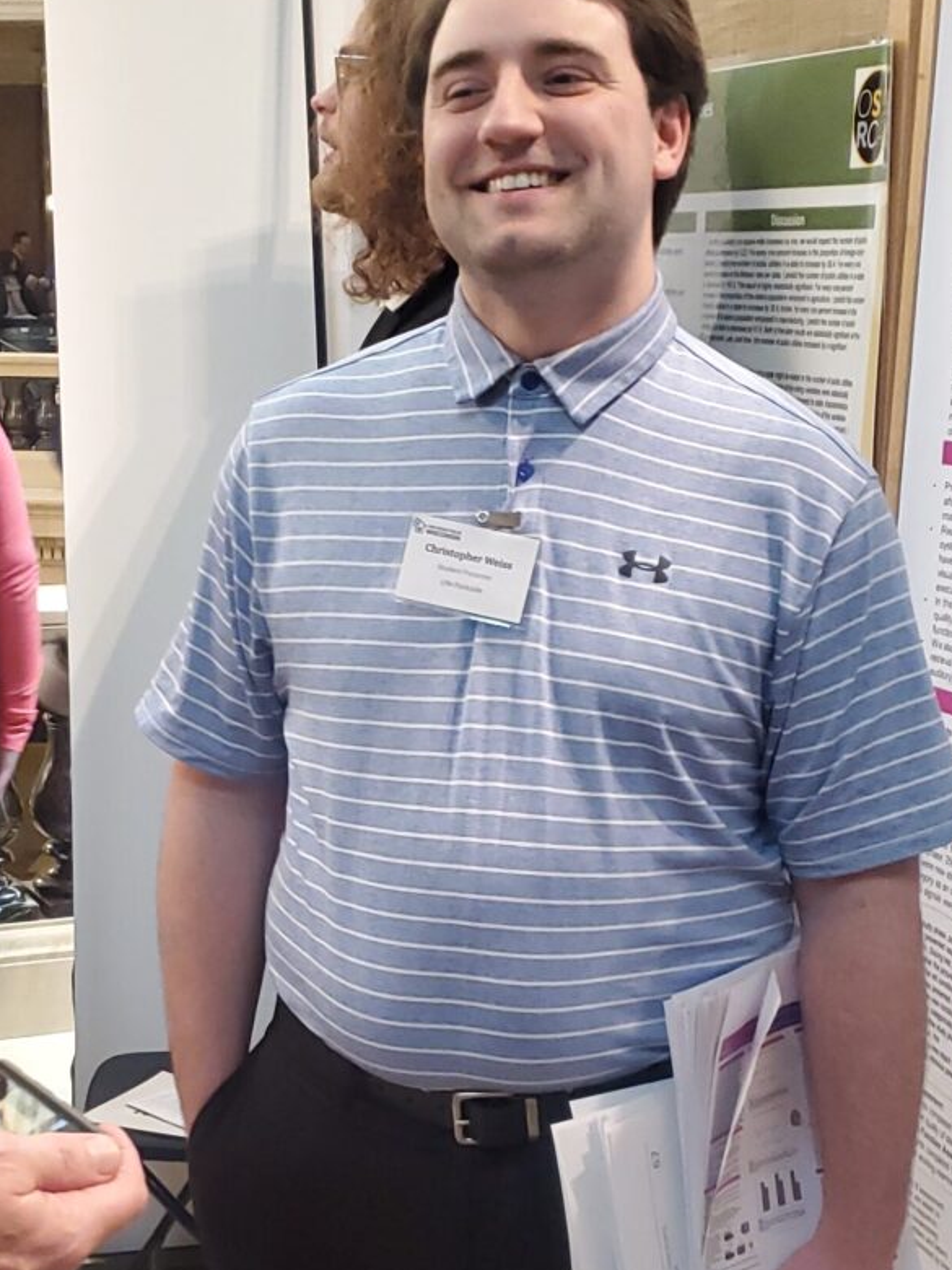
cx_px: 325
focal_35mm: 64
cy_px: 917
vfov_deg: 29.9
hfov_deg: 22.8
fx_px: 2347
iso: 320
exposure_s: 1/40
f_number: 1.5
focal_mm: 4.3
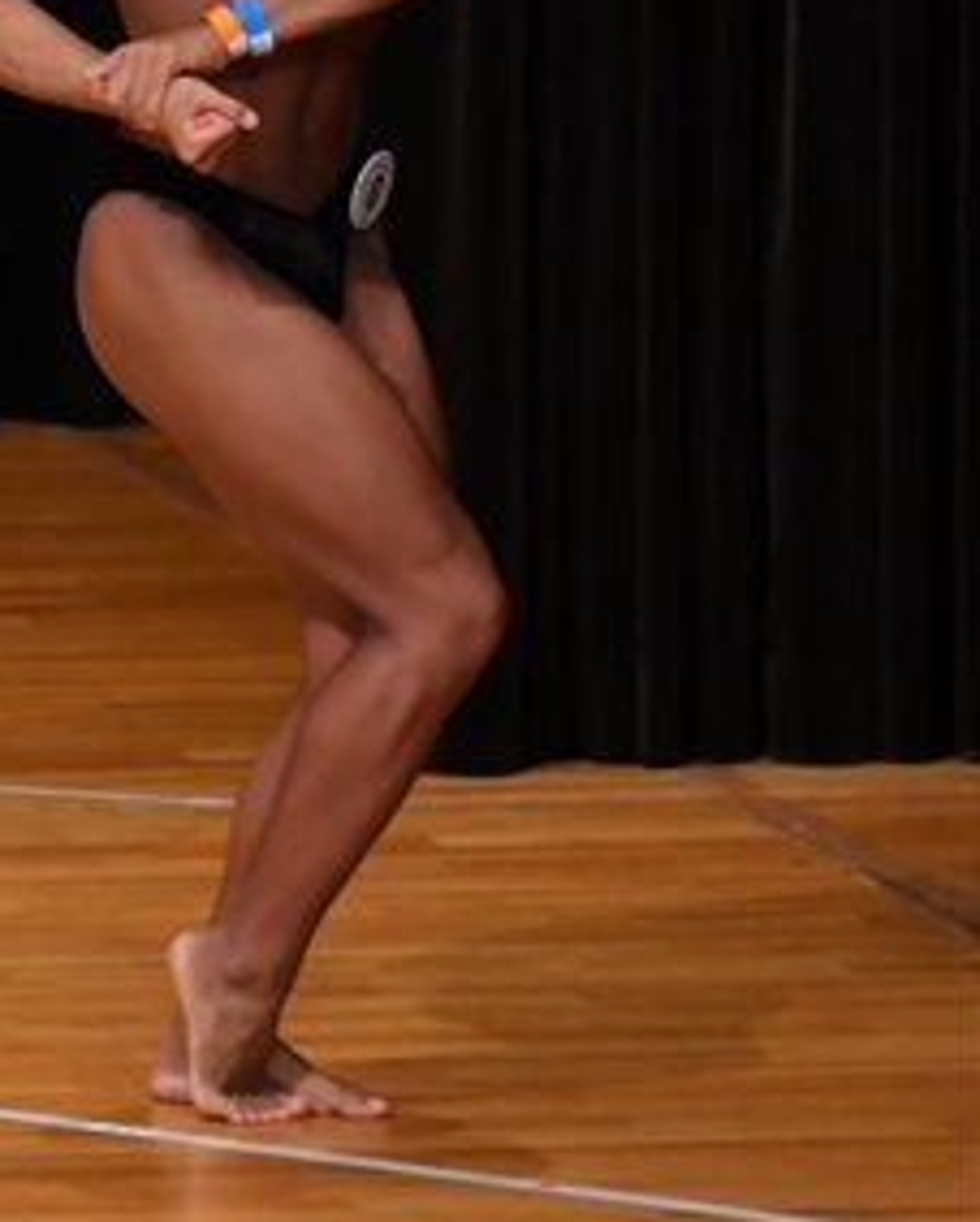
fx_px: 25084
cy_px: 134
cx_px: -689
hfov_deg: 2.2
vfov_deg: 2.8
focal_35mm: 693
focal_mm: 180
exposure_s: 1/400
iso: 4000
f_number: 5.6
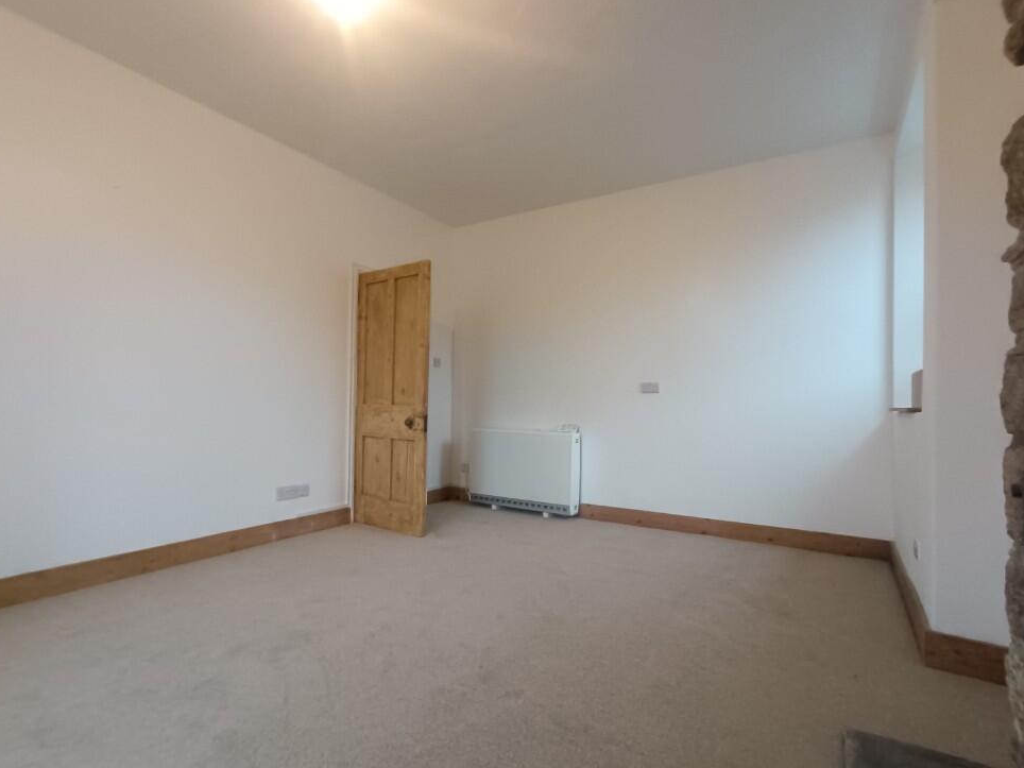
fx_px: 503
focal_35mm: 17
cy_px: 403
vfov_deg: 74.7
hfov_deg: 91.0
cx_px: 532
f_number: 2.2
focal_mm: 1.66
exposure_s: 1/50
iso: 635
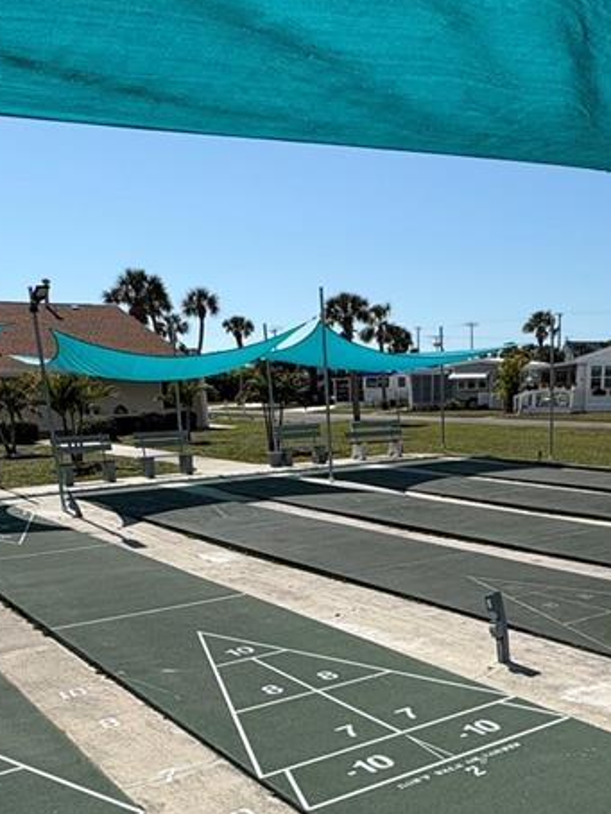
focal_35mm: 37
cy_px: 662
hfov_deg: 38.3
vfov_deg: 47.2
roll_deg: +0.6
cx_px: 407
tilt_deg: -17.8
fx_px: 870
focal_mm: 2.22
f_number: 2.2
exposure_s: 1/3390
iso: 50
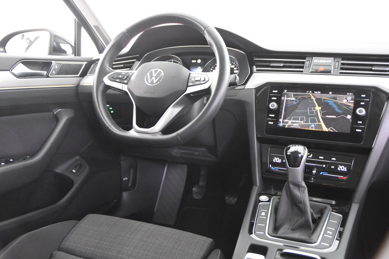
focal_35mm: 36
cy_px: 130
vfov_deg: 36.9
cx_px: 194
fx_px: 389
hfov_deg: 53.1
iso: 8000
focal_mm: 24
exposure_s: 1/40
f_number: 3
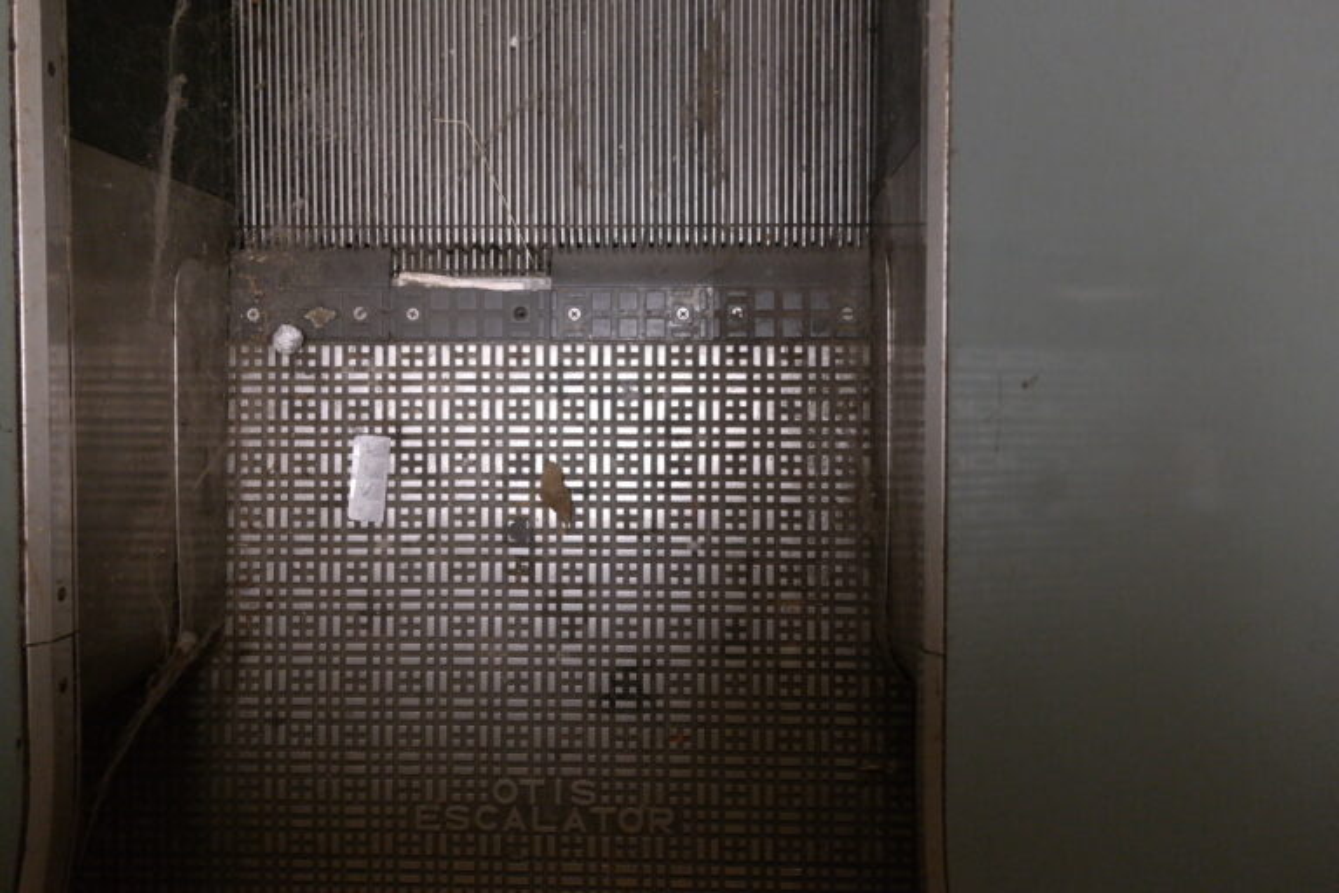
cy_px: 446
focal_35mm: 30
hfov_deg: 61.9
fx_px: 1116
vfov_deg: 43.6
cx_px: 670
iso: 1600
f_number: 3.5
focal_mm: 20
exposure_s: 1/40
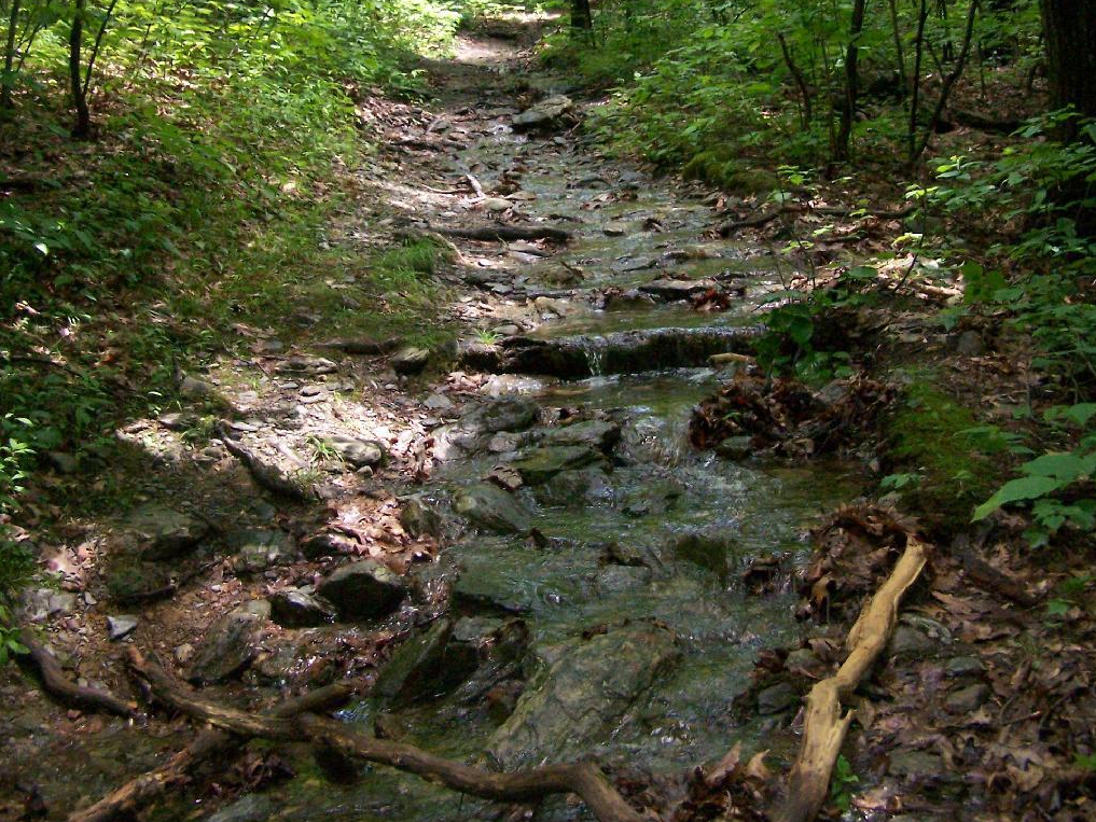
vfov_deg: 28.2
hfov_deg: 37.5
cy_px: 226
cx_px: 550
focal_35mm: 51
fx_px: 1615
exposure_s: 1/200
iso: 400
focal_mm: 6.3
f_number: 2.8
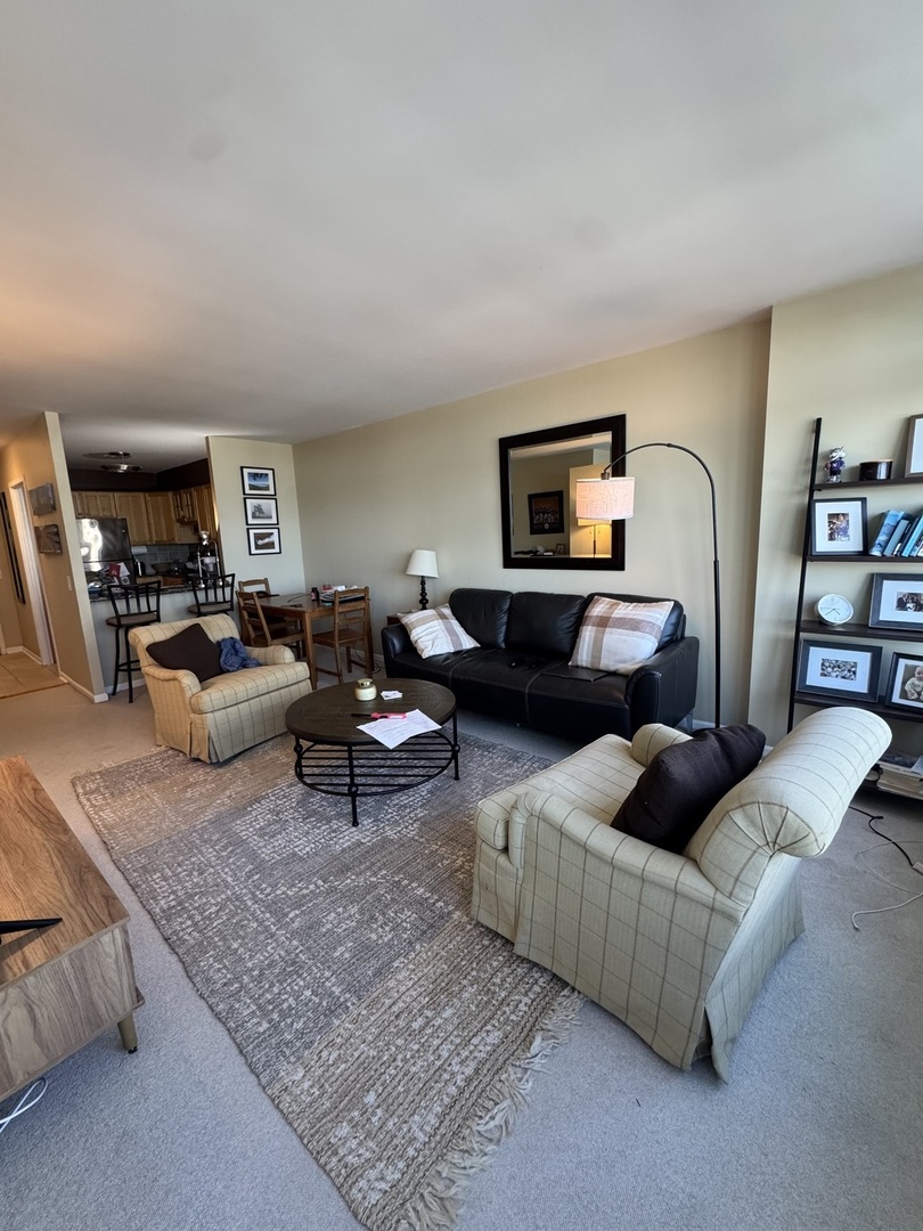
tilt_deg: -10.7
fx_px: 498
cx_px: 462
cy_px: 616
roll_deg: +2.0
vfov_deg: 102.1
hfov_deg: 85.7
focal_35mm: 14
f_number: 2.2
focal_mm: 2.22
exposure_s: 1/120
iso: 320
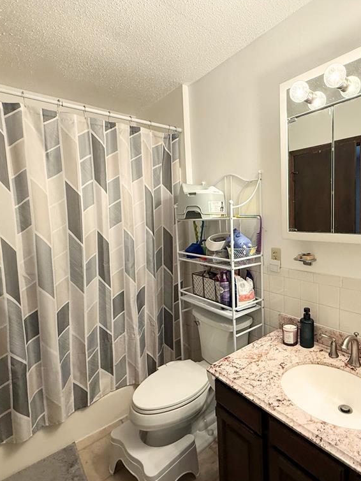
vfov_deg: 84.7
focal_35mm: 19
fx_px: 264
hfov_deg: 67.0
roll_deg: +1.1
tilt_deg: -5.0
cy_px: 240
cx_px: 237
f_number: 2.2
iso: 250
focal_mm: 2.22
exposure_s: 1/120
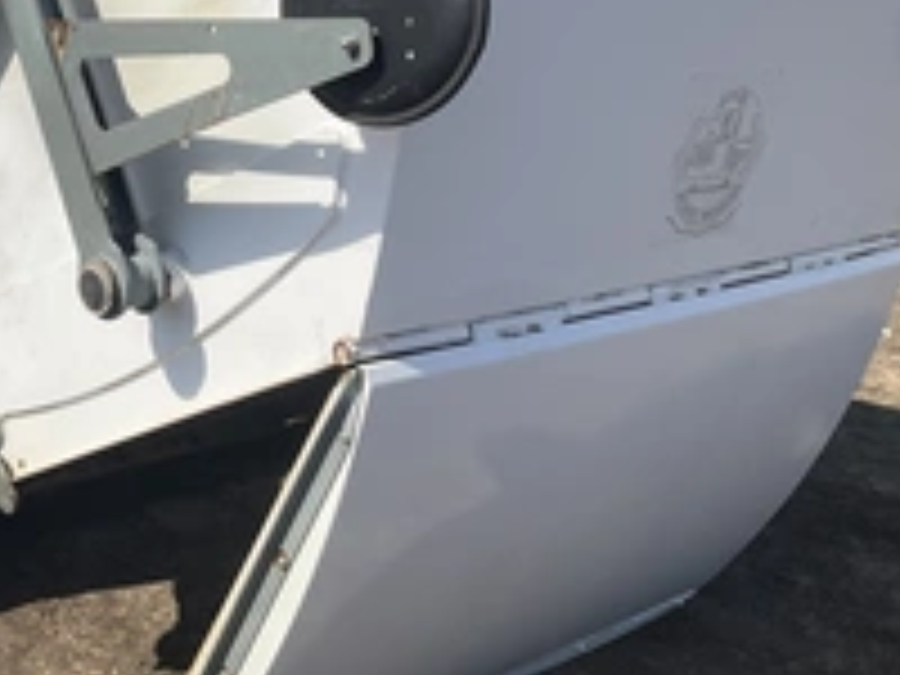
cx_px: 72
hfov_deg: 31.5
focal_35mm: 58
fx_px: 1508
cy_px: 36
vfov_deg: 24.3
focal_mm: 3
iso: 25
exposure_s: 1/3322
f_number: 1.8
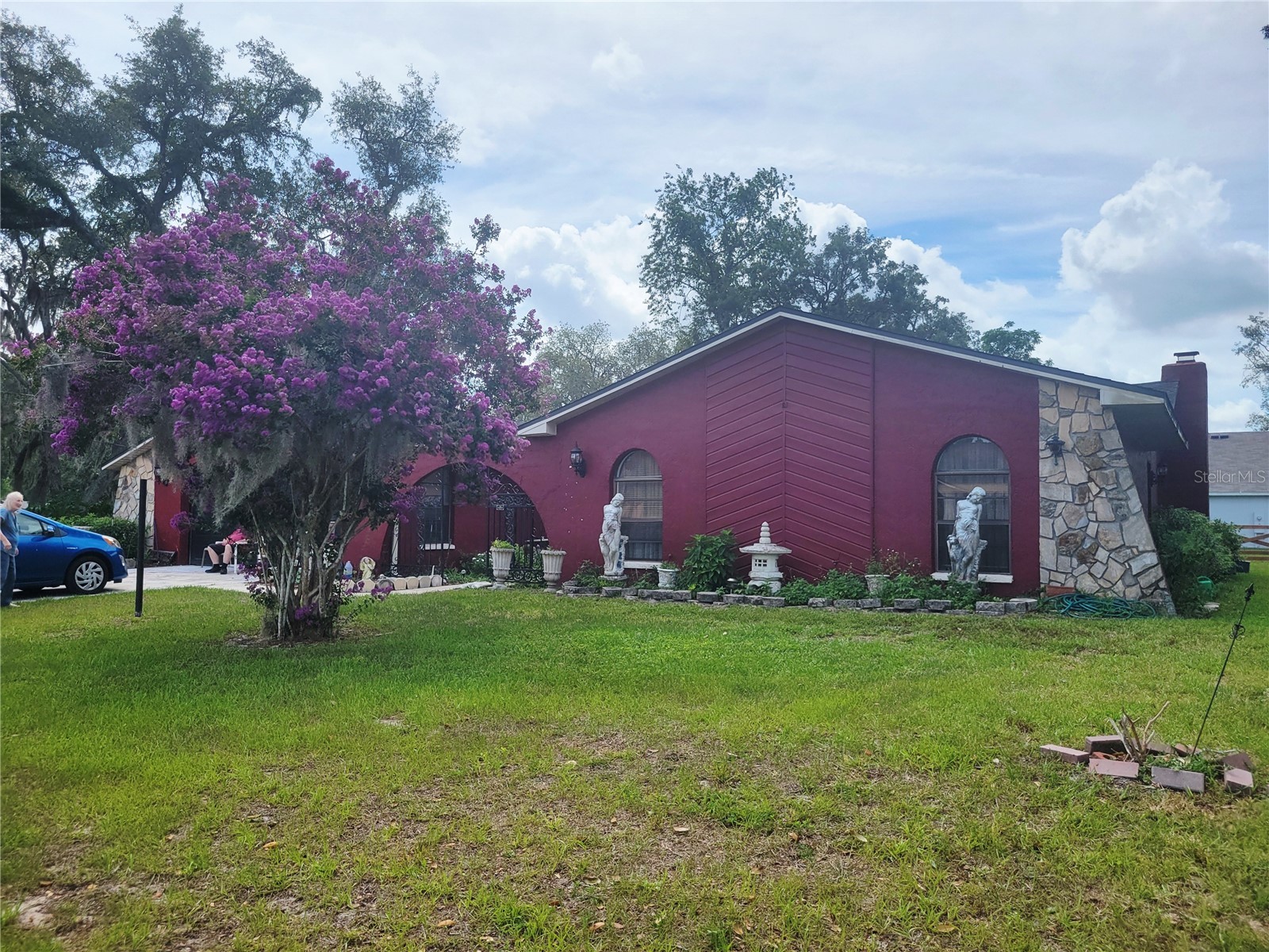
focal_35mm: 26
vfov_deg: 53.1
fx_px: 953
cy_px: 476
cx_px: 634
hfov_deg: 67.3
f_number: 1.8
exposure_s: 1/2500
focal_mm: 5.4
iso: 40
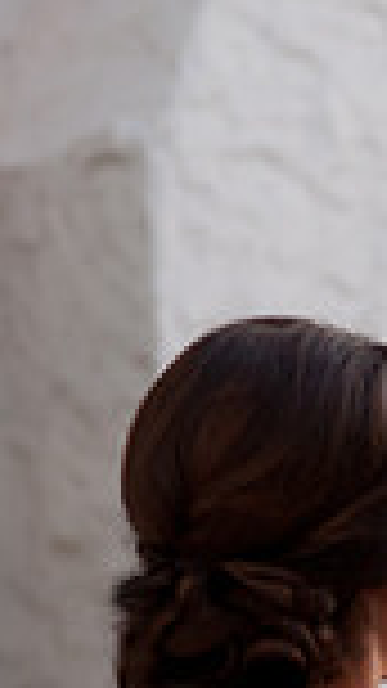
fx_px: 4782
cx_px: 632
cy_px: 558
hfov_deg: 4.6
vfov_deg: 8.2
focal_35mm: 262
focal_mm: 85
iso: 1250
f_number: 4
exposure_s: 1/60
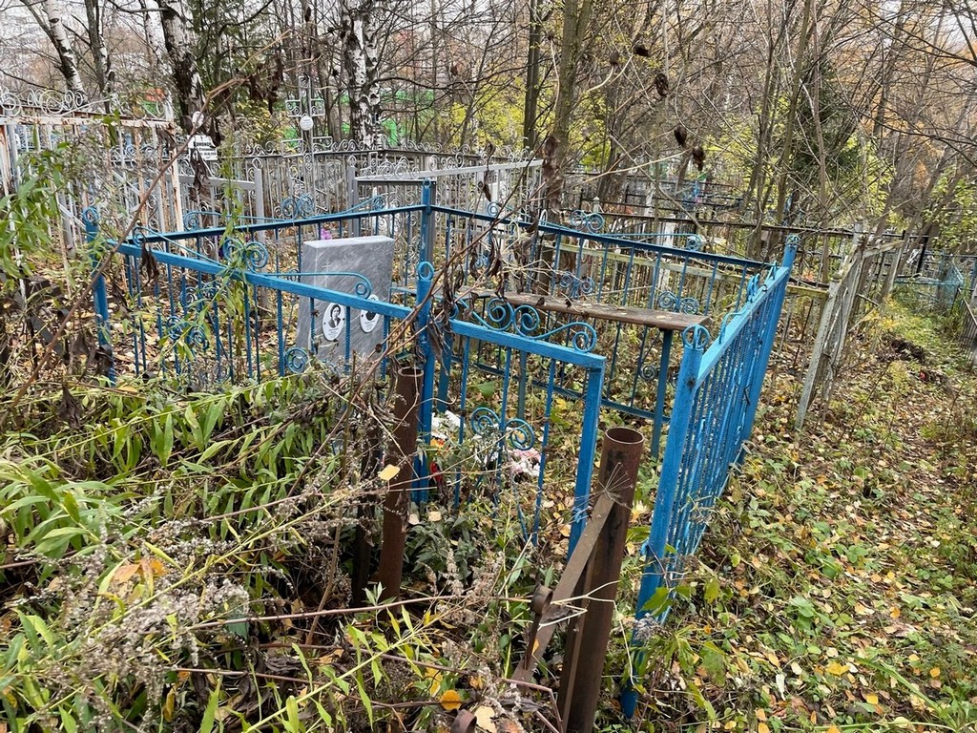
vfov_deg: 53.1
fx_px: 734
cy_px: 366
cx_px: 488
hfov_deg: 67.3
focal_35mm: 26
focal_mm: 4.2
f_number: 1.6
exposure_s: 1/121
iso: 32
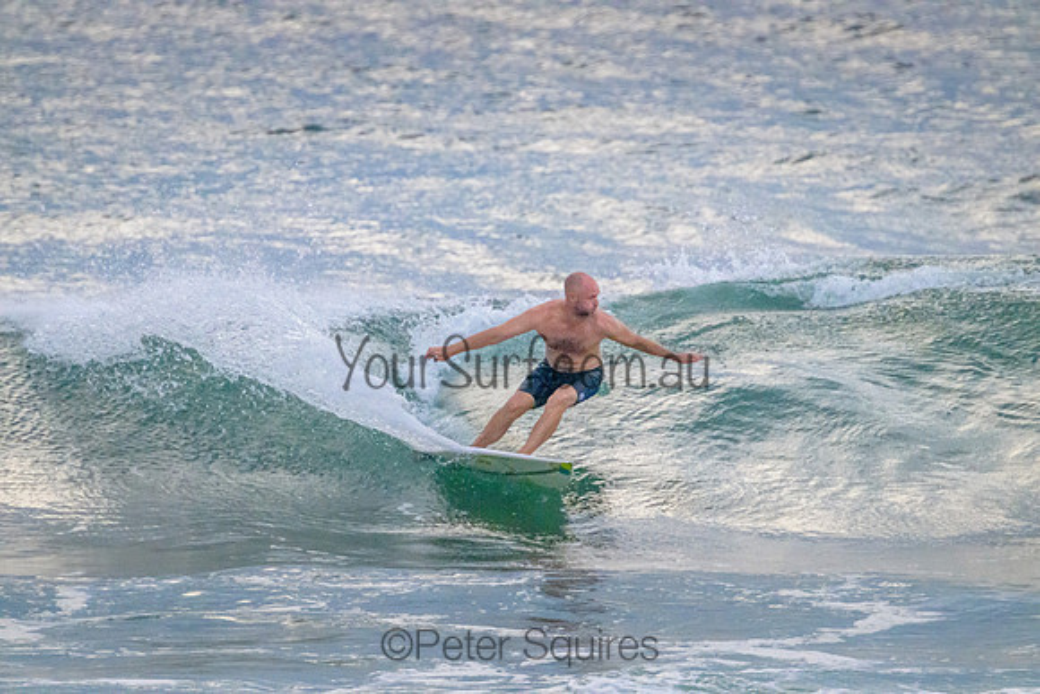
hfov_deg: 2.6
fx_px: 23115
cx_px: 520
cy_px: 347
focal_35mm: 800
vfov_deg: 1.7
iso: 12800
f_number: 11
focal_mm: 800
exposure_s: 1/800
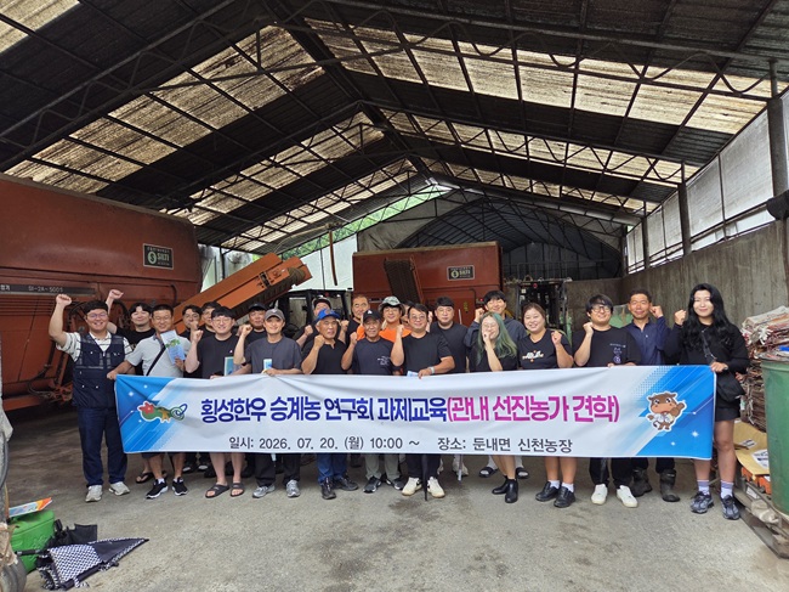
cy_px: 296
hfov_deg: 73.9
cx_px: 394
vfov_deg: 58.8
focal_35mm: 23
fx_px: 524
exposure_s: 1/182
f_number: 1.8
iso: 64
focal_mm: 5.4
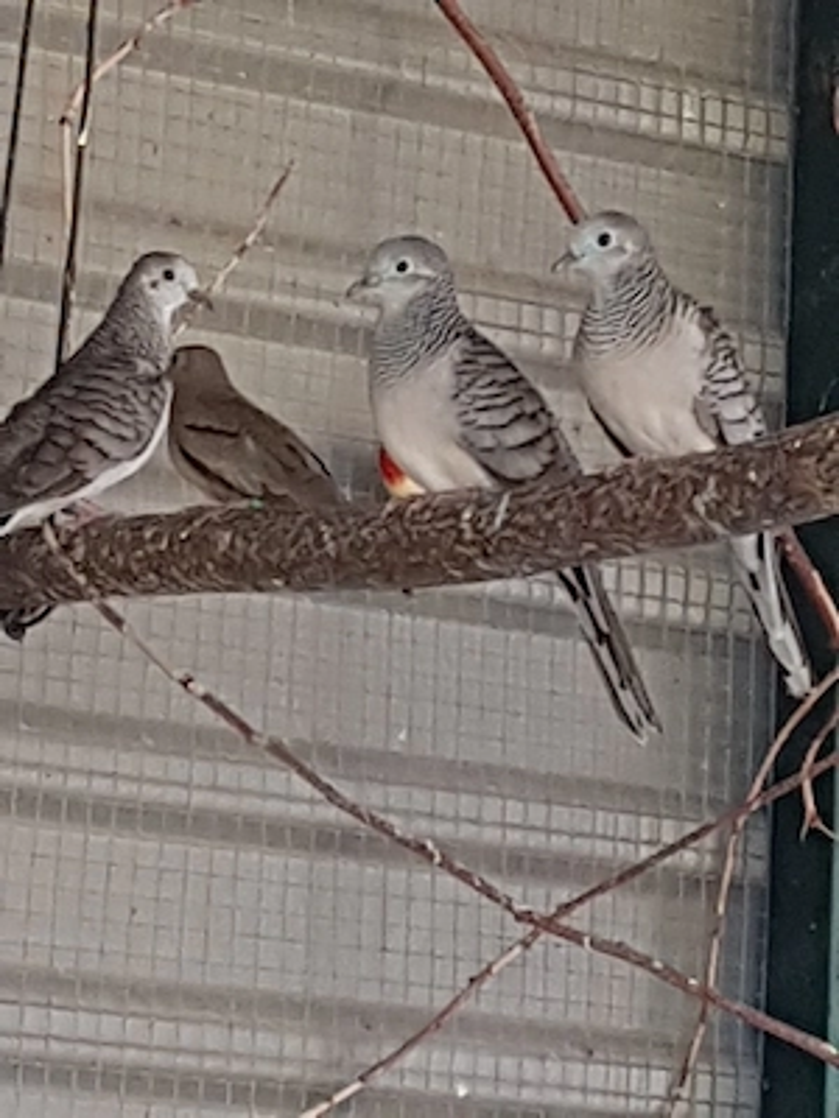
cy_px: 559
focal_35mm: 26
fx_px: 840
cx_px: 420
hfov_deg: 53.1
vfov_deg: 67.3
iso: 64
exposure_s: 1/120
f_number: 1.7
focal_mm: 4.2
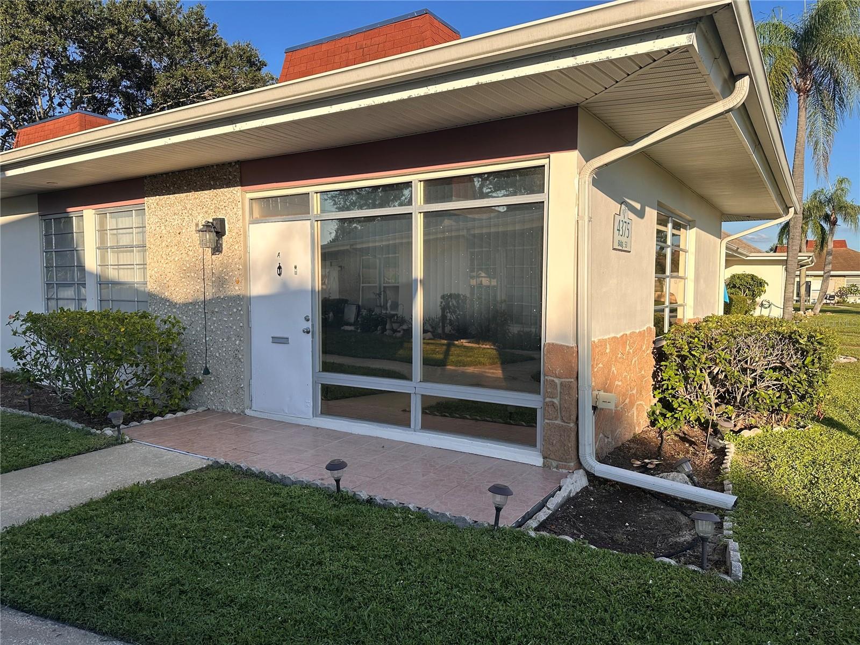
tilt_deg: -3.5
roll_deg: +0.0
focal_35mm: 24
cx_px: 430
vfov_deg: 56.8
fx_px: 596
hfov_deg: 71.6
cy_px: 322
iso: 80
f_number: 1.78
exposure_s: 1/2525
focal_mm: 6.86
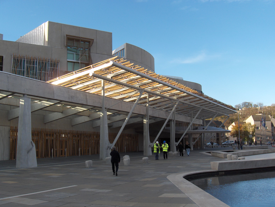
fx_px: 310
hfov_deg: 47.8
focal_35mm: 39
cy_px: 104
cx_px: 138
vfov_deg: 36.9
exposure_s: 1/290
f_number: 4.8
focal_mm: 8
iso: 100
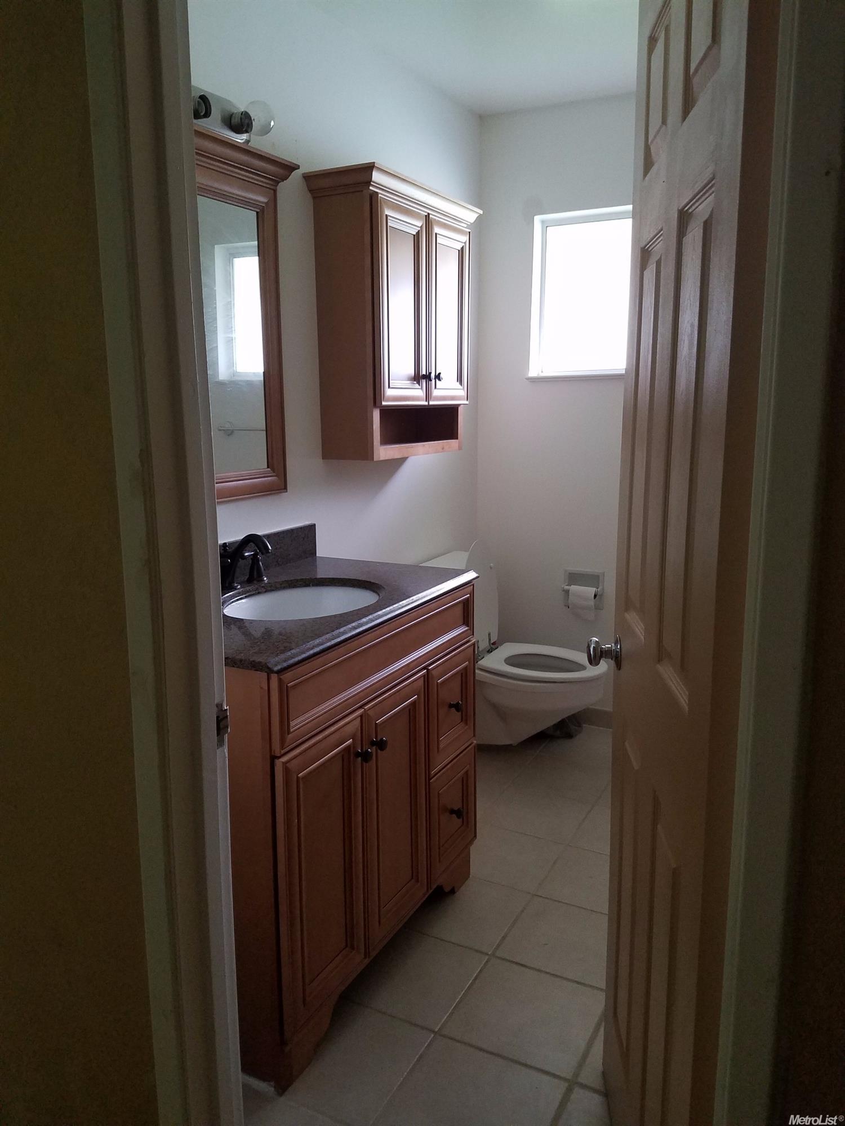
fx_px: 846
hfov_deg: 53.1
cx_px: 422
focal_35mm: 26
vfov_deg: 67.3
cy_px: 563
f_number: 1.7
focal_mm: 4.2
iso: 200
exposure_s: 1/24
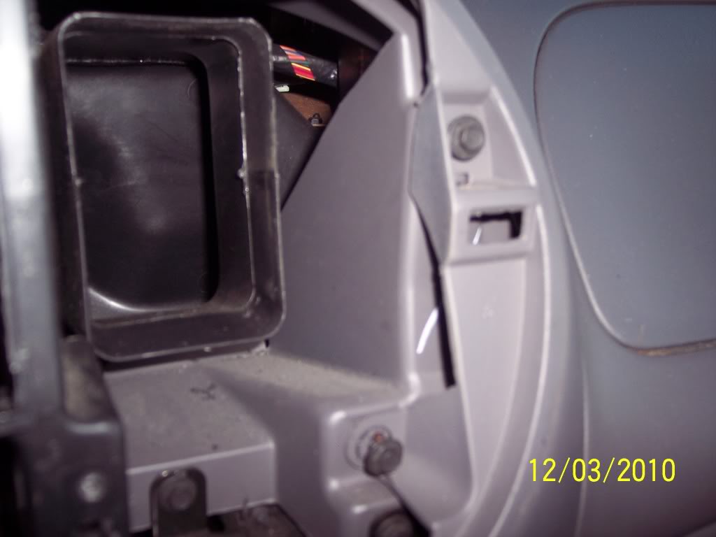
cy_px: 268
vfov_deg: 36.8
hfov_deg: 47.9
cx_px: 358
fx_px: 807
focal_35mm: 39
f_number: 2.8
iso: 100
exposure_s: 1/60
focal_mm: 8
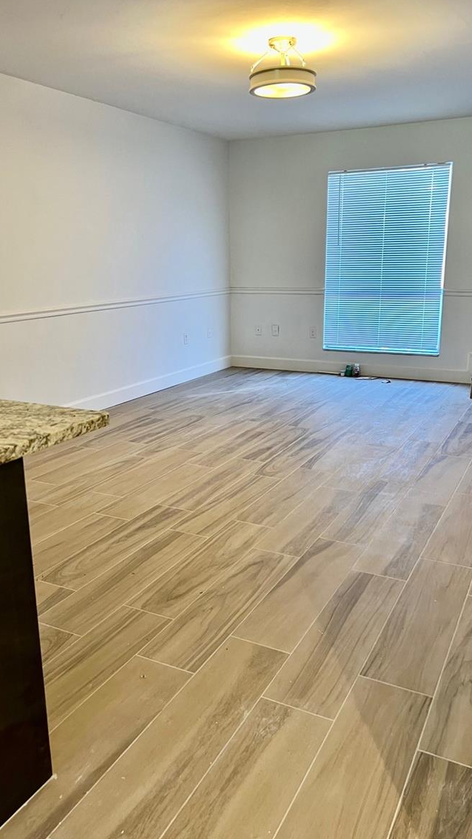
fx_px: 645
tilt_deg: -15.2
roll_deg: +1.1
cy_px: 423
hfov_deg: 40.2
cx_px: 221
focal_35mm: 29
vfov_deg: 66.1
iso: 125
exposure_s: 1/60
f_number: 1.5
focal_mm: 5.7
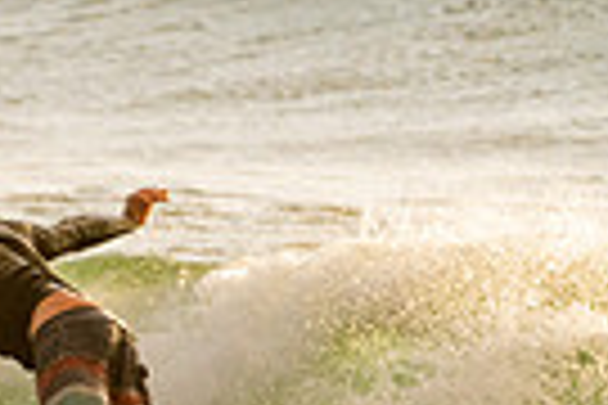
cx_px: 171
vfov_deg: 0.5
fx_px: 44313
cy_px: 460
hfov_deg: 0.8
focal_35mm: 2624
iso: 360
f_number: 5.6
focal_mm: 500
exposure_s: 1/500
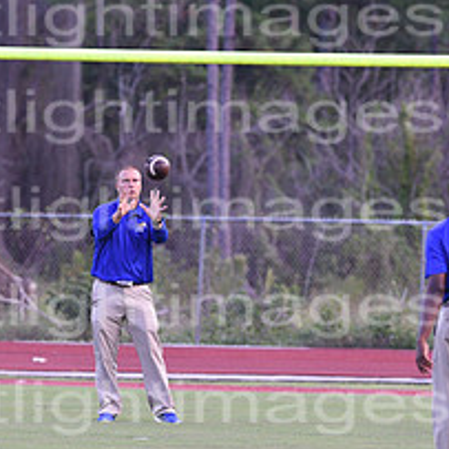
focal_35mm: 730
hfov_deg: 2.4
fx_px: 10713
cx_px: 137
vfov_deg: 2.4
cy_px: 262
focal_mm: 300
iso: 800
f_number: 4.5
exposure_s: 1/400
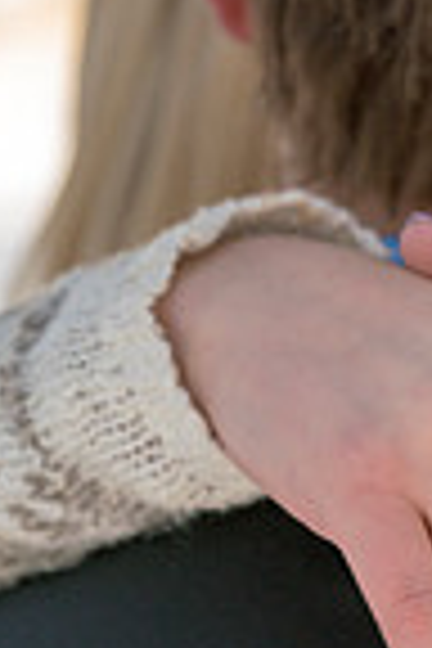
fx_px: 3924
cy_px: 68
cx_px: 576
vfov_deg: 9.4
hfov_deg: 6.2
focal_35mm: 218
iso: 250
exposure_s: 1/500
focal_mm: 70
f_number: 4
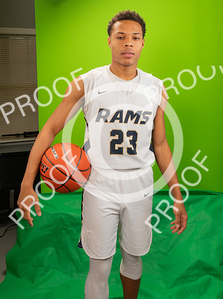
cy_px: 109
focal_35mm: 45
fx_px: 391
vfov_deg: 41.5
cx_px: 117
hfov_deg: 31.9
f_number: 18
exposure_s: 1/60
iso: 800
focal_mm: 24
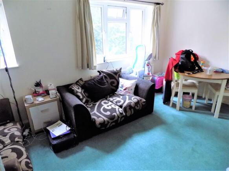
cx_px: 114
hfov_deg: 73.9
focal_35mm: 23
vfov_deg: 58.9
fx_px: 152
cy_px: 86
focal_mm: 4
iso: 400
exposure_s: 1/30
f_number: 3.1
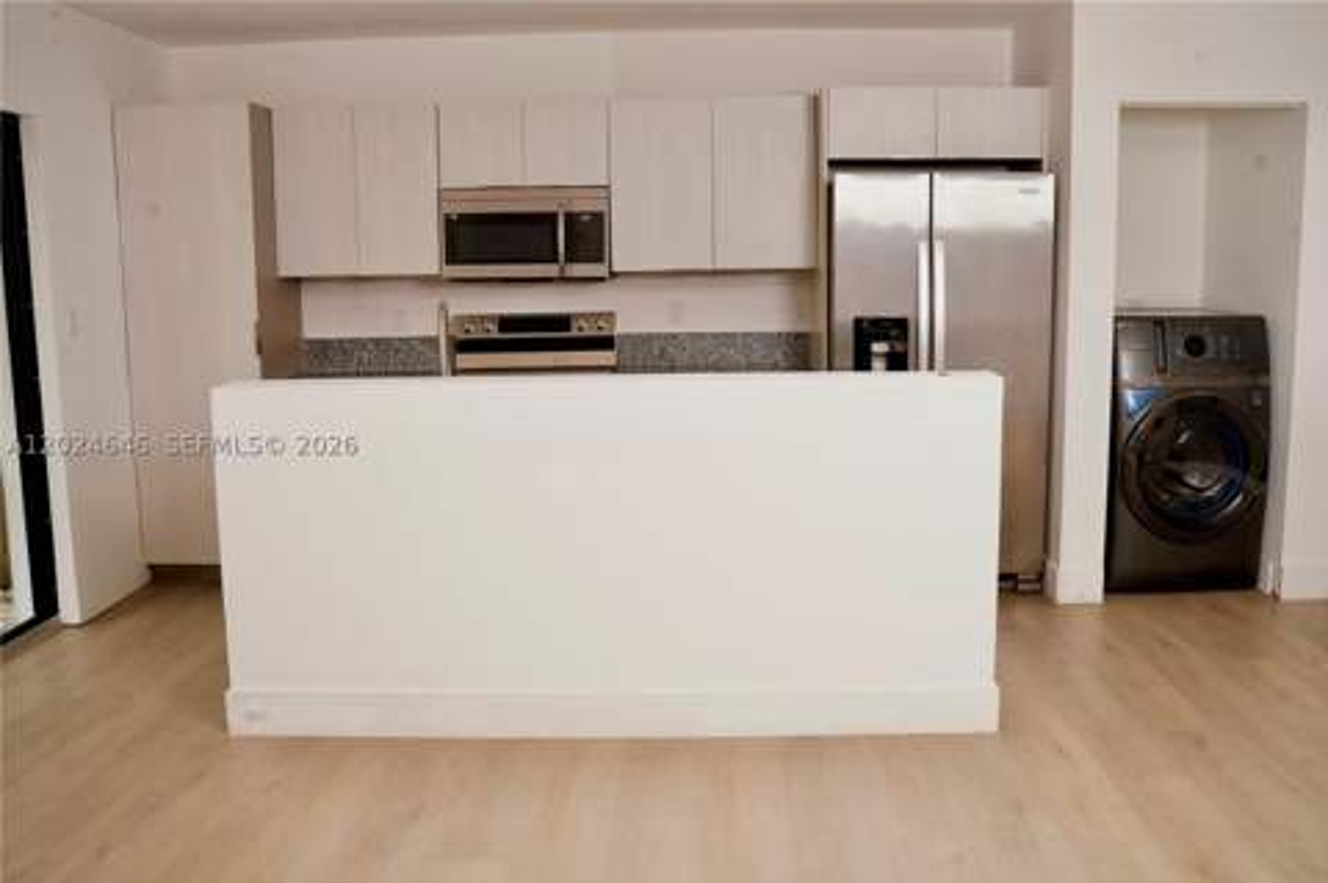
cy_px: 442
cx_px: 664
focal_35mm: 35
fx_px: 1290
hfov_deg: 54.5
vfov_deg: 37.8
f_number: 8
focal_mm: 35
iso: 1000
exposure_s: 1/125
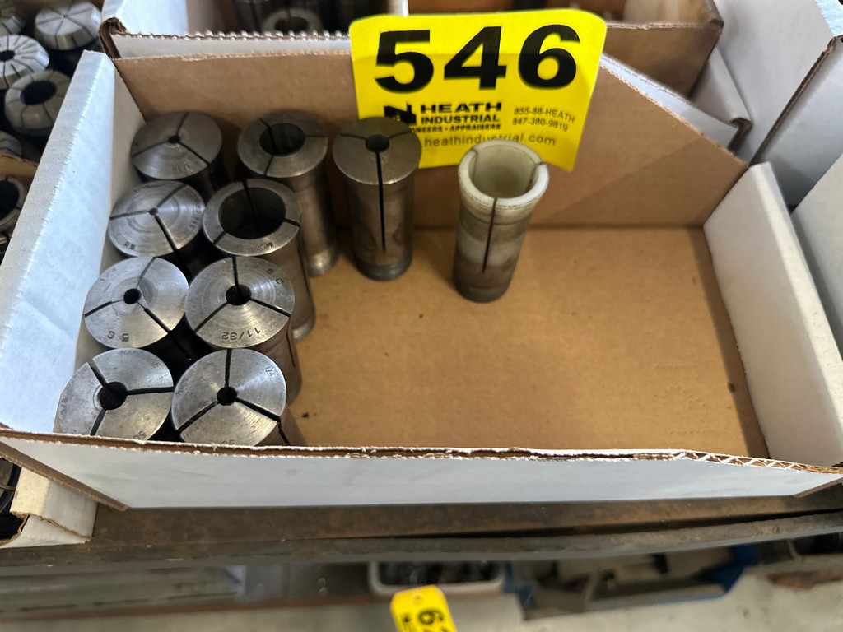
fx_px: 584
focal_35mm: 24
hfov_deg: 71.6
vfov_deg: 56.8
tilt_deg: -60.2
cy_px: 316
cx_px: 422
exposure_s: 1/60
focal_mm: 6.86
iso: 500
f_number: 1.78
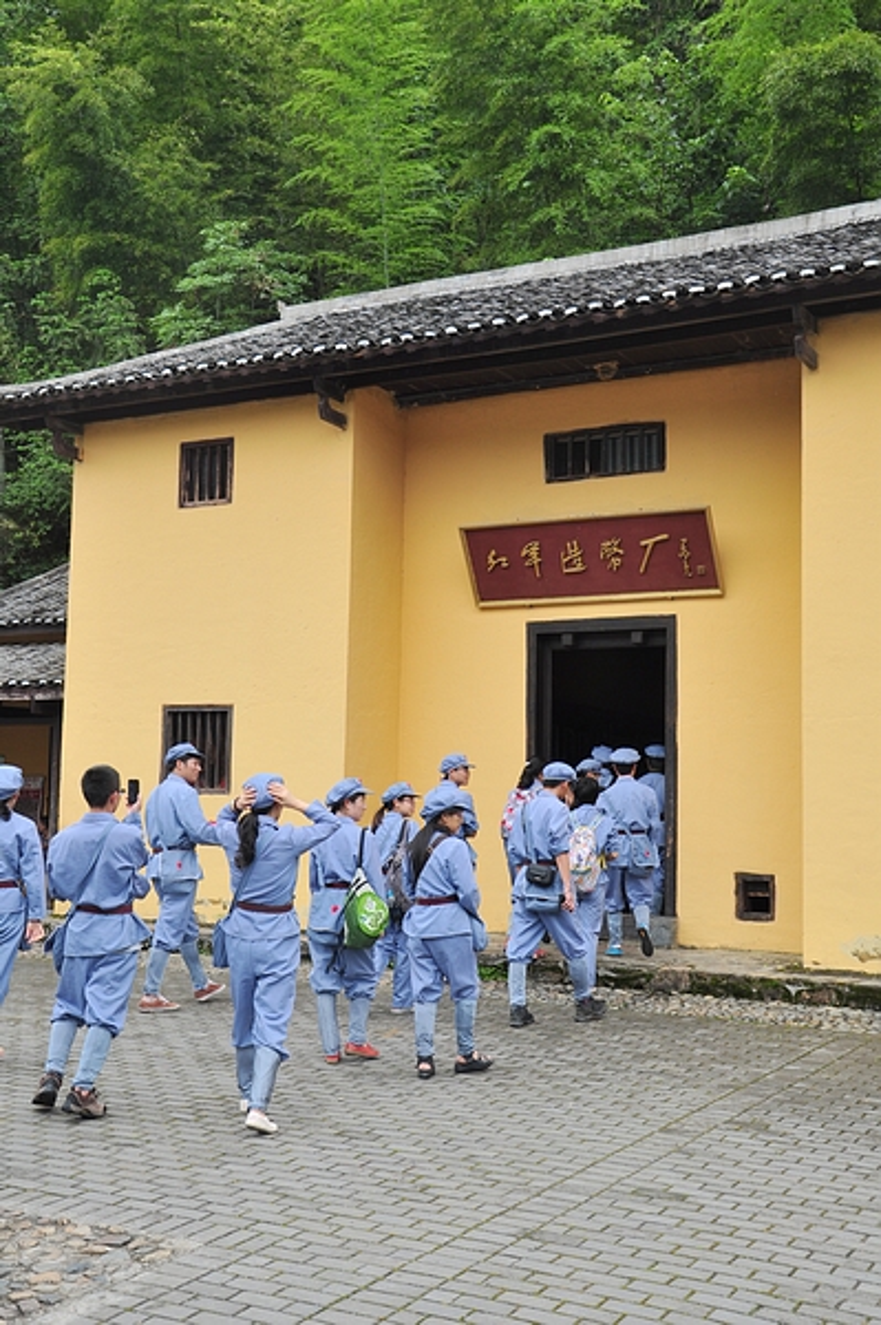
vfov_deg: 46.4
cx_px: 440
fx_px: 1544
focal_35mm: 42
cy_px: 662
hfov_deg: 31.8
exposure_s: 1/200
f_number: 8
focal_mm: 28
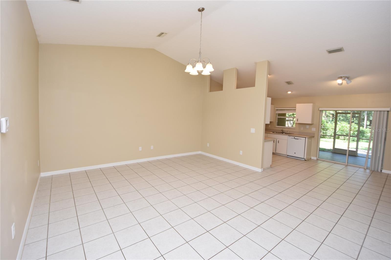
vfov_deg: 77.3
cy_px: 130
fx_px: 163
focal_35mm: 15
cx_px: 196
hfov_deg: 100.4
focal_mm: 10
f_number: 4
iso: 220
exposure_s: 1/60
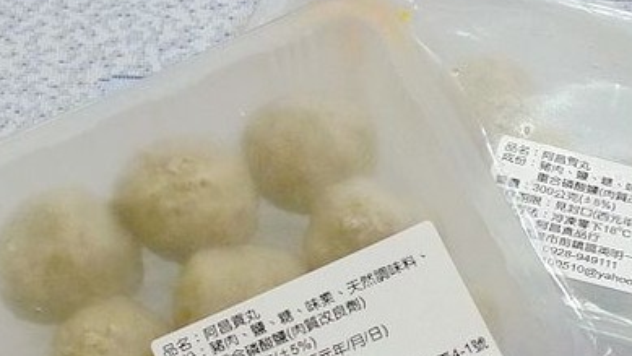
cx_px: 247
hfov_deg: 27.4
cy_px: 364
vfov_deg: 15.4
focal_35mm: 77
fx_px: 1291
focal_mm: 5.1
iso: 200
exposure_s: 1/40
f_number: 2
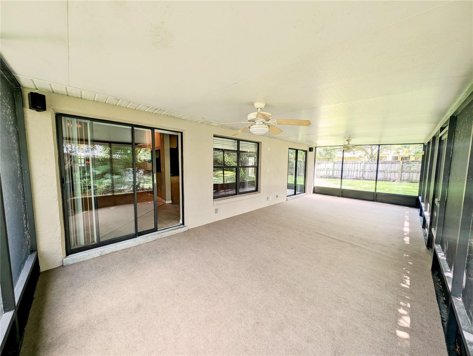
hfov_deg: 110.5
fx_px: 164
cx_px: 236
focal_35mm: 12
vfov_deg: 94.6
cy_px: 178
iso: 39
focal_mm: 2.23
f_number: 1.95
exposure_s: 1/36.2
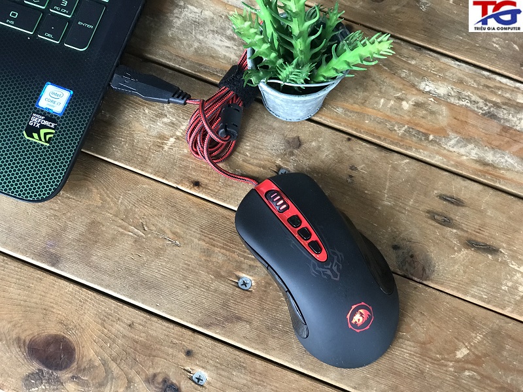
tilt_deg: -73.5
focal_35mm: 57
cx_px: 262
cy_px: 196
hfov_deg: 33.8
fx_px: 861
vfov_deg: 25.7
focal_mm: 6.6
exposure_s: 1/50
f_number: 2.8
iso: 125
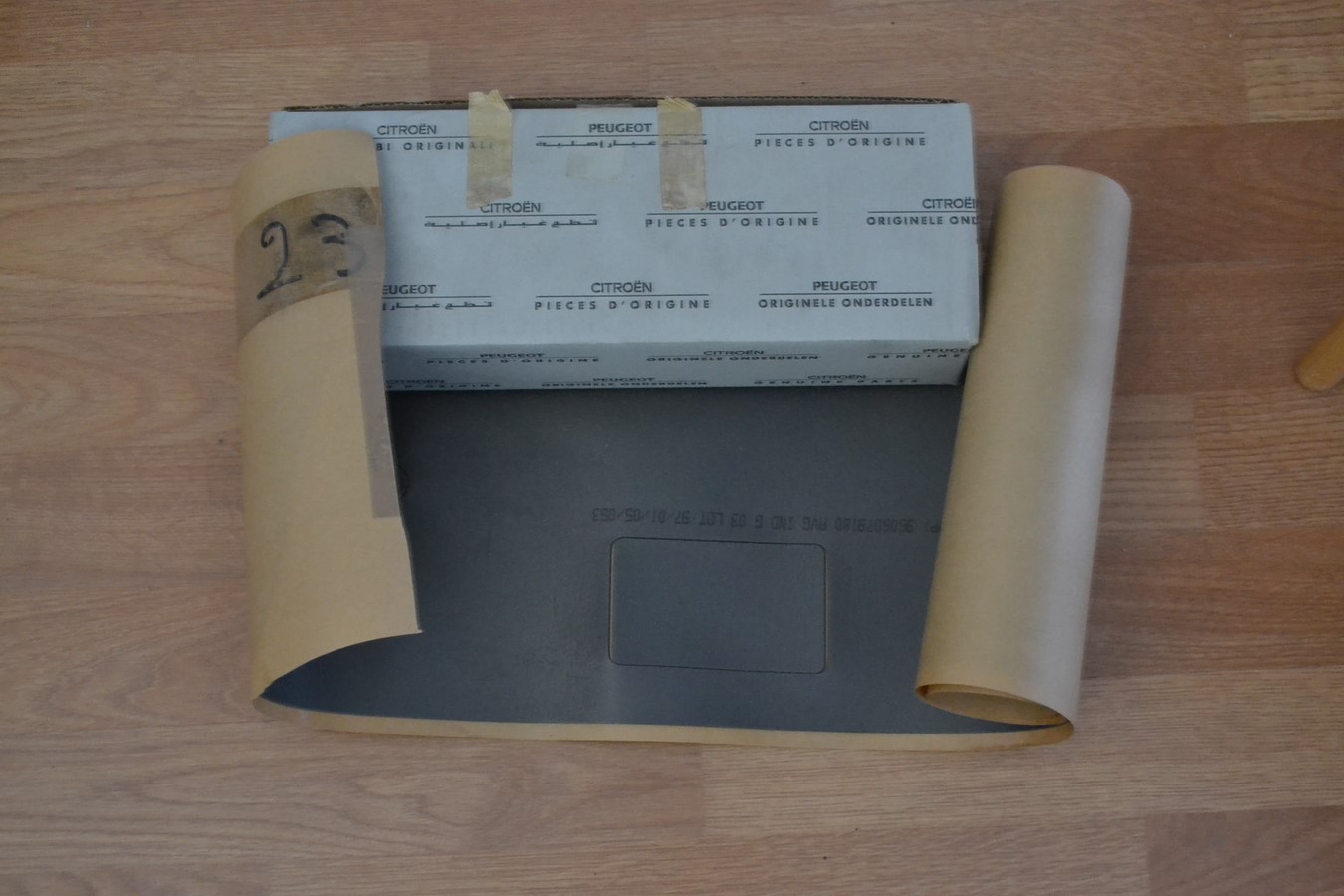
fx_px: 2016
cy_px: 448
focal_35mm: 54
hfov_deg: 36.9
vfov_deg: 25.1
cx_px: 672
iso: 3200
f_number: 5
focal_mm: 36
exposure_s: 1/8
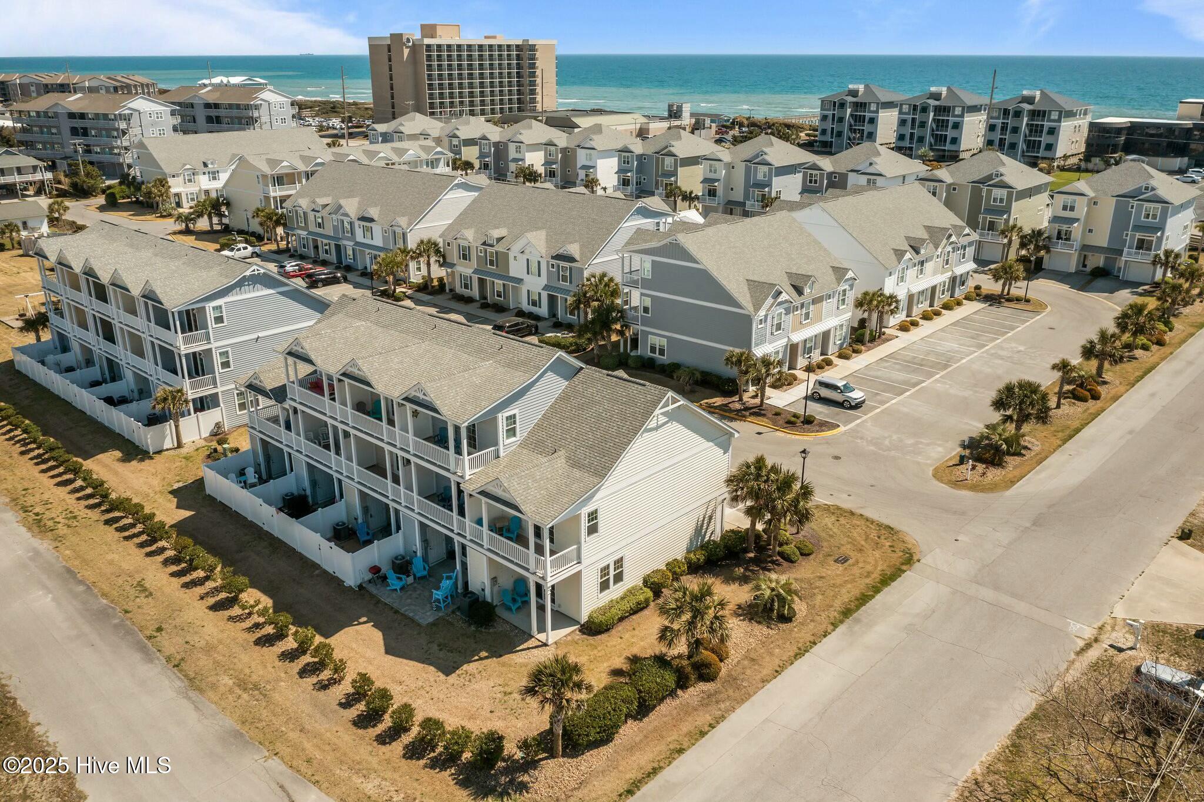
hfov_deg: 65.5
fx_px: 936
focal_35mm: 28
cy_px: 401
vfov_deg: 46.4
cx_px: 602
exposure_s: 1/160
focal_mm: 10.26
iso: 100
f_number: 4.5
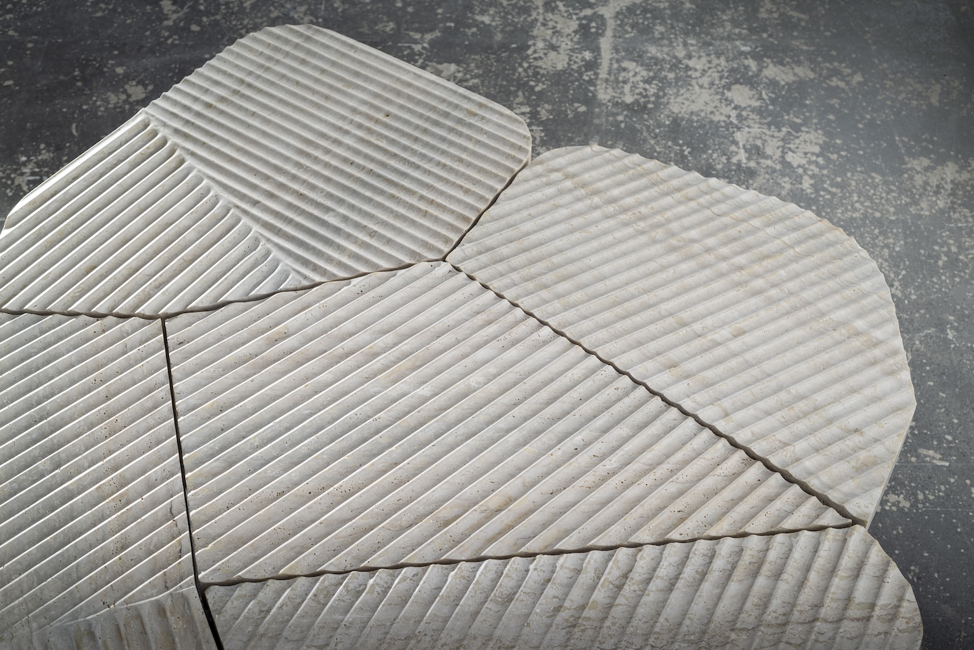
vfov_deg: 27.0
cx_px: 487
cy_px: 325
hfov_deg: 39.6
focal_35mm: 50
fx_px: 1353
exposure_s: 1/320
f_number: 8
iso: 31
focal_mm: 50
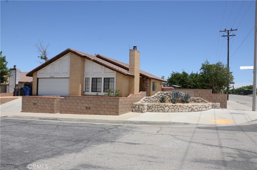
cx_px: 128
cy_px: 85
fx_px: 192
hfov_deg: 67.5
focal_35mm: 27
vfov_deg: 47.7
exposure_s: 1/250
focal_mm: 18
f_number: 9
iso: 100
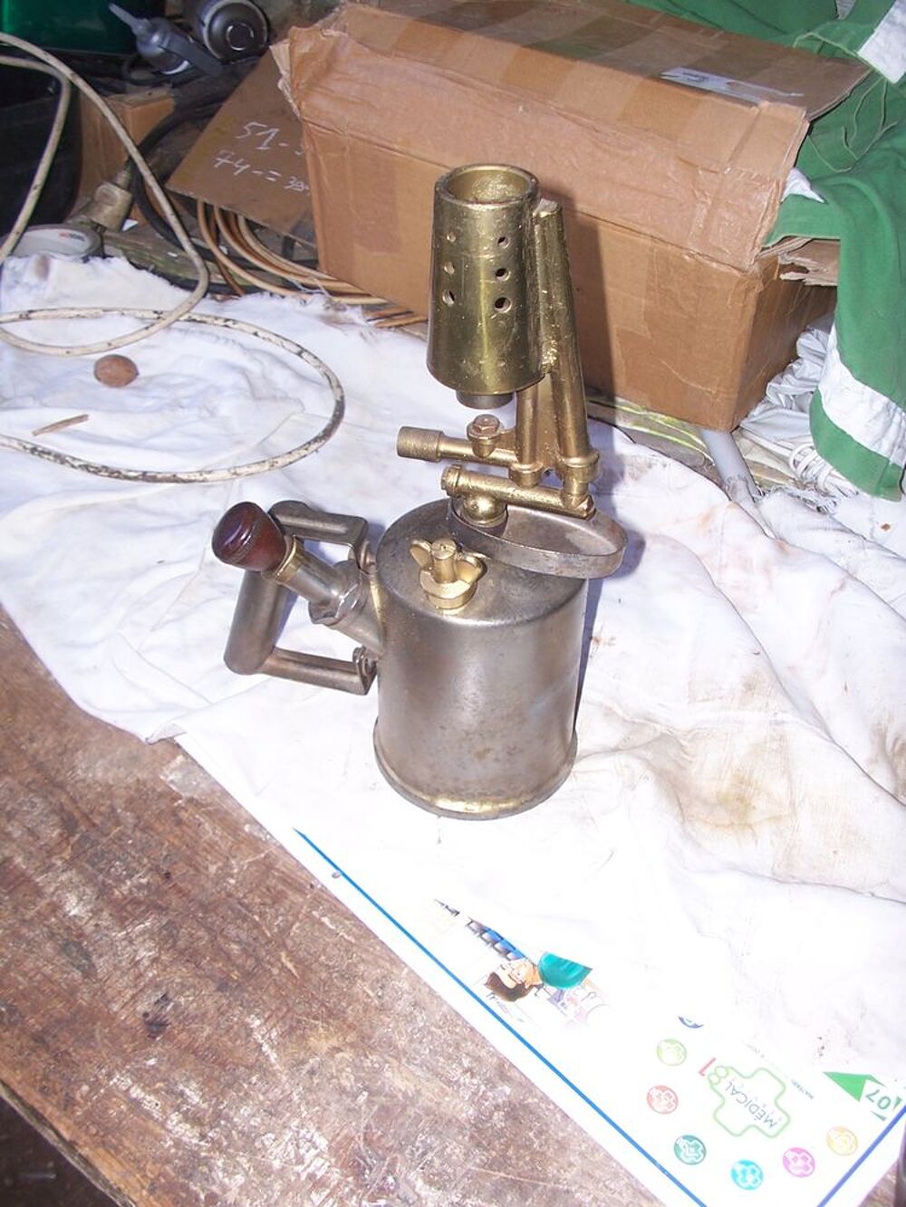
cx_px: 453
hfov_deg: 40.7
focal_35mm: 35
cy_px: 604
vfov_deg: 52.6
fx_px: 1221
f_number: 2.8
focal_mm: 6
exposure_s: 1/60
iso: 80
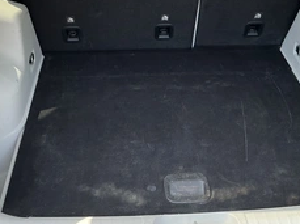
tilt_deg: -29.2
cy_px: 68
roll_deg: -1.0
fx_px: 424
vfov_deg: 29.3
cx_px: 161
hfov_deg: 38.9
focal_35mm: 49
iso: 25
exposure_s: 1/168
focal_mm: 3
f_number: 1.8
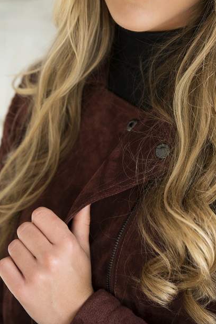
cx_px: 147
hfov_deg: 5.0
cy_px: 55
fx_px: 2484
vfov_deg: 7.4
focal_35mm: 276
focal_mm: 165
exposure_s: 1/160
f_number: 3.5
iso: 280
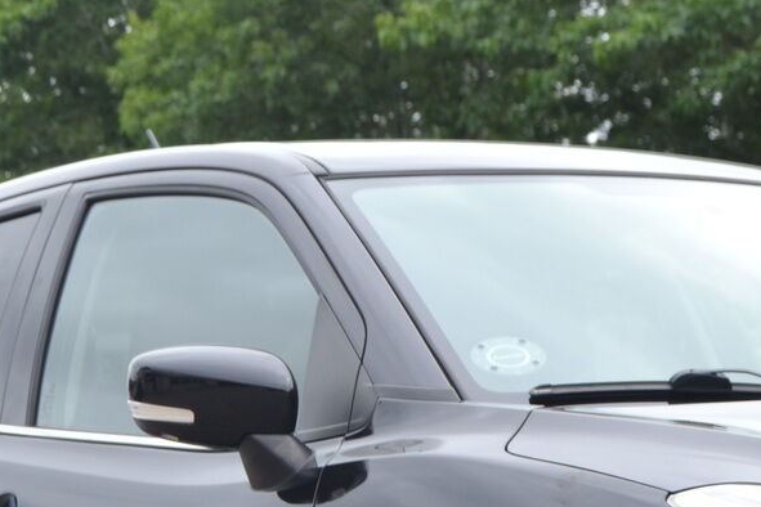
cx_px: 653
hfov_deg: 13.1
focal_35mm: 156
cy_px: 650
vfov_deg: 8.7
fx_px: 3297
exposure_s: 1/160
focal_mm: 32
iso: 100
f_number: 6.3
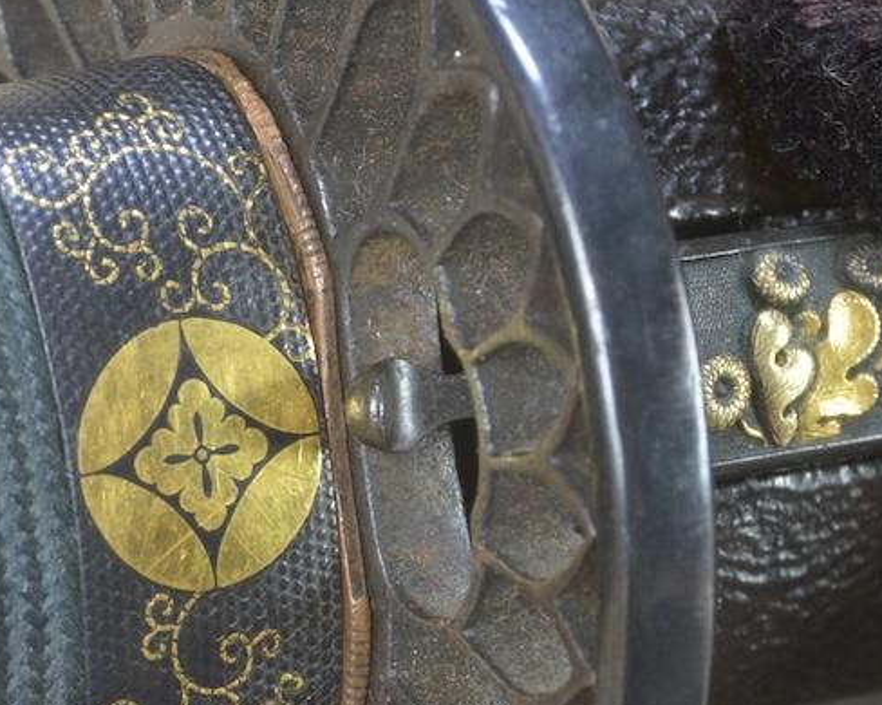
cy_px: 458
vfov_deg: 4.8
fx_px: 8428
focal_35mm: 323
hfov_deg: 6.0
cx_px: 258
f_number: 11
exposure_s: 1/1.6
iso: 400
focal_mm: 80
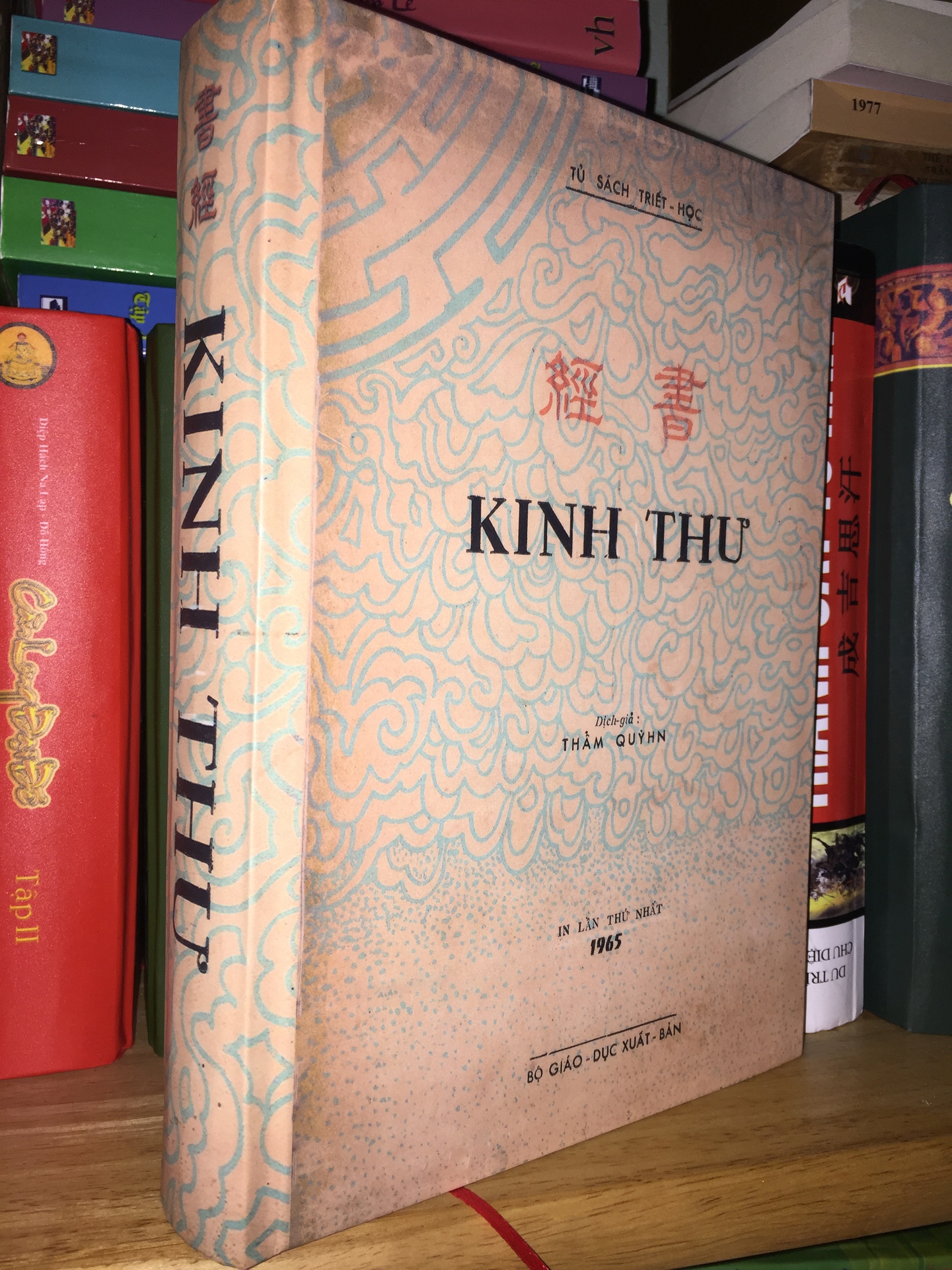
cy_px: 635
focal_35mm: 29
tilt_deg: -1.1
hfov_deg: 48.2
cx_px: 476
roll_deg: -1.2
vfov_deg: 61.7
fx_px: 1063
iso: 32
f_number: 2.2
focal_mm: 4.15
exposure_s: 1/54
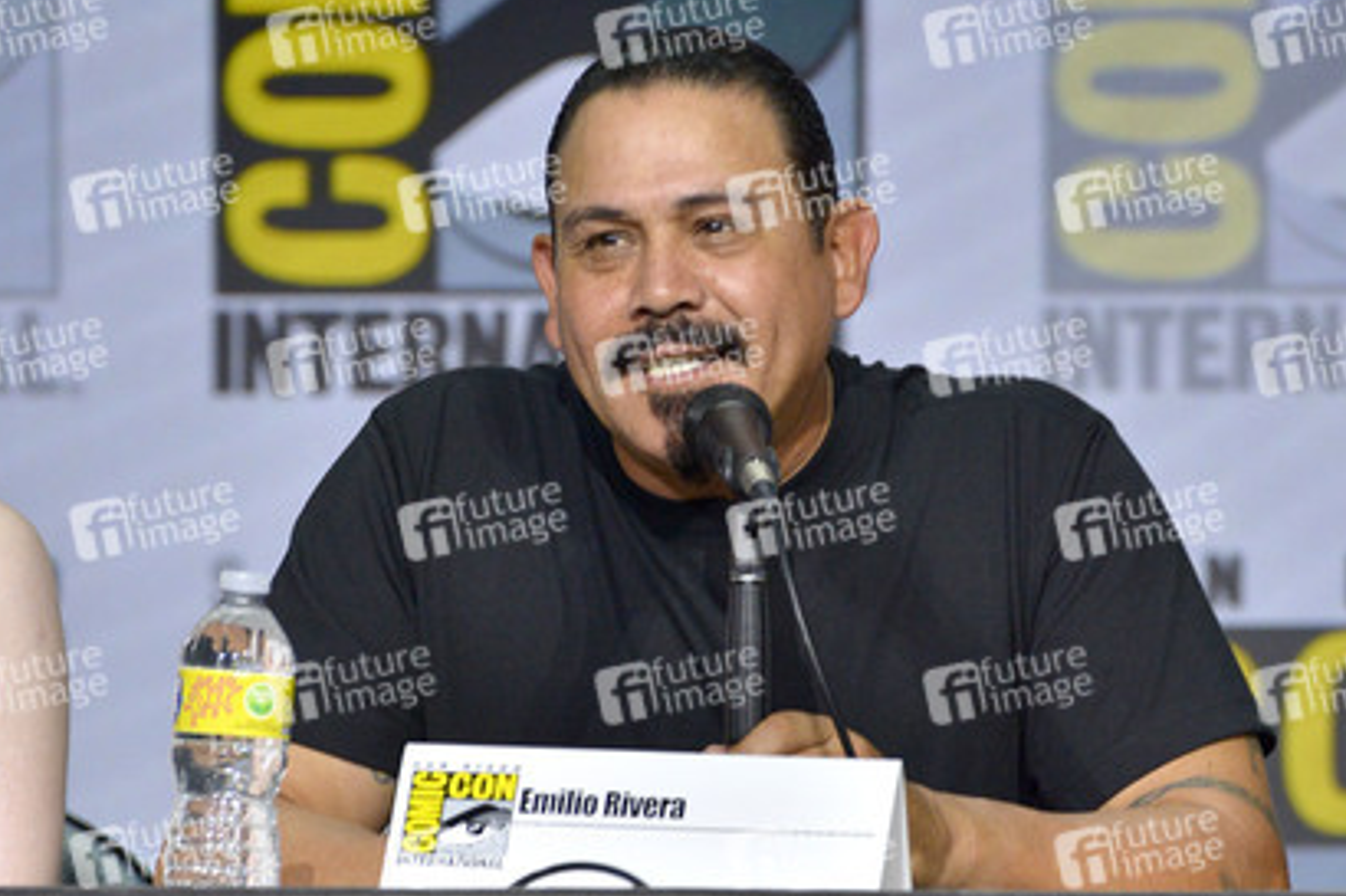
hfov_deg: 3.8
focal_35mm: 549
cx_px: 722
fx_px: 20517
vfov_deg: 2.5
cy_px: 440
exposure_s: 1/250
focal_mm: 500
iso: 1600
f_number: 6.3
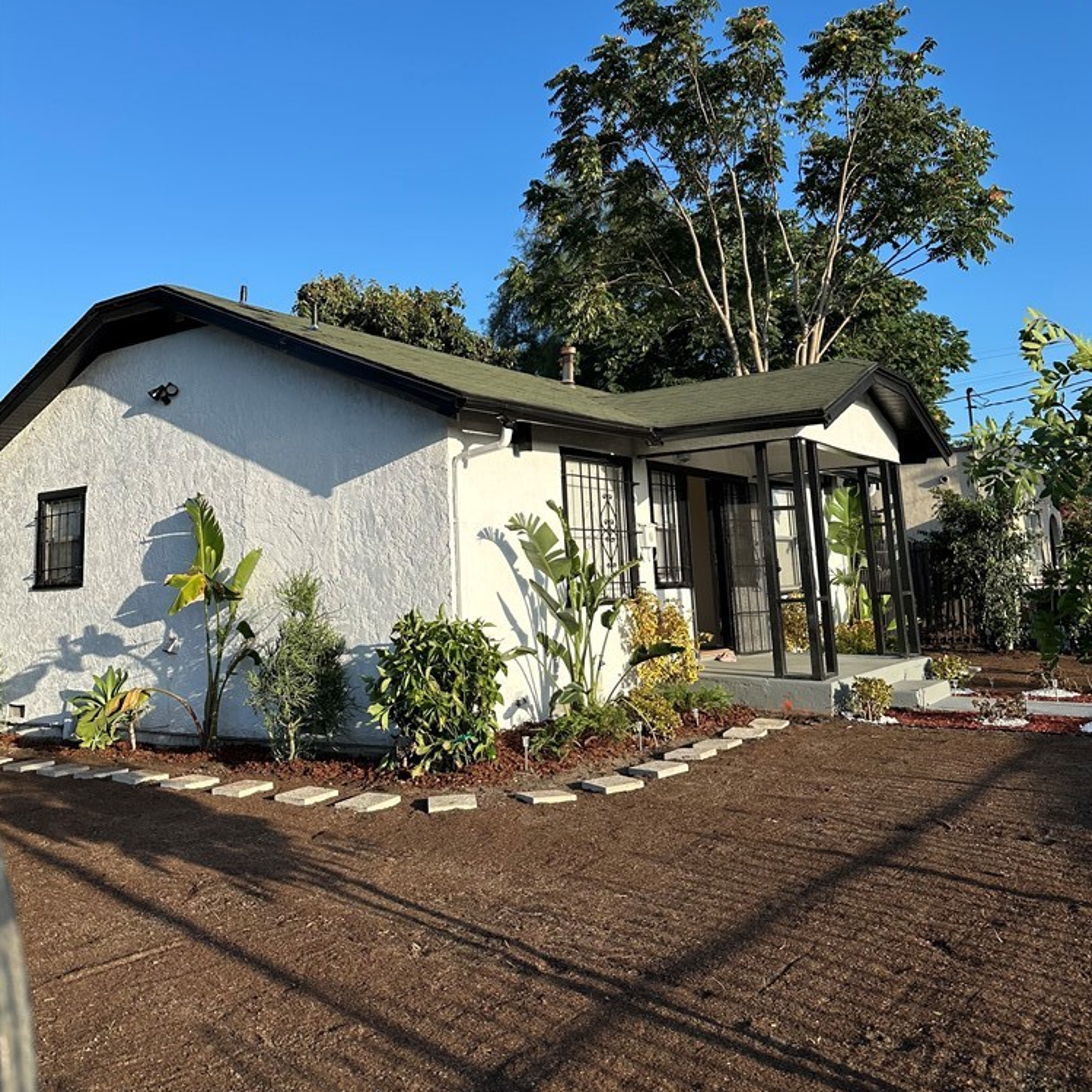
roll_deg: +1.9
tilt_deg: +8.5
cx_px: 554
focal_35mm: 29
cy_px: 405
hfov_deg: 55.6
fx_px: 1035
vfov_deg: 54.9
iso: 80
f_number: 1.78
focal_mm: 6.86
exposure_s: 1/2660
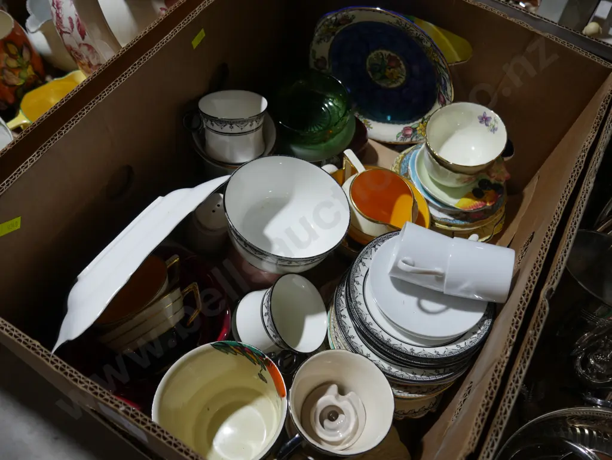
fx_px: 495
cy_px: 230
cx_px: 306
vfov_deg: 49.8
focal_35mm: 28
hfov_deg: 63.4
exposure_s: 1/100
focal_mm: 14
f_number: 3.5
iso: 200
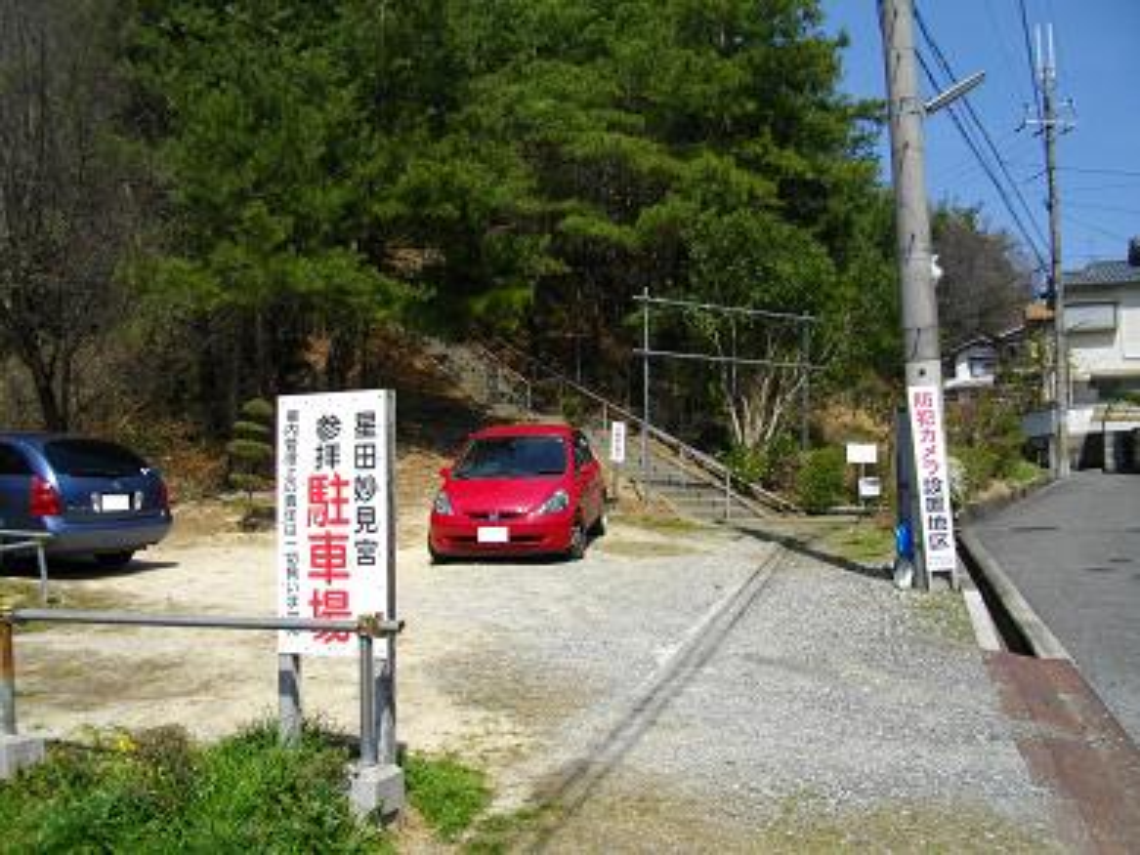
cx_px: 570
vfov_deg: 44.2
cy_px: 428
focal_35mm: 32
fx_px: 1054
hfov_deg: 56.8
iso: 100
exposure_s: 1/500
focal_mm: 5.7
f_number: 5.5
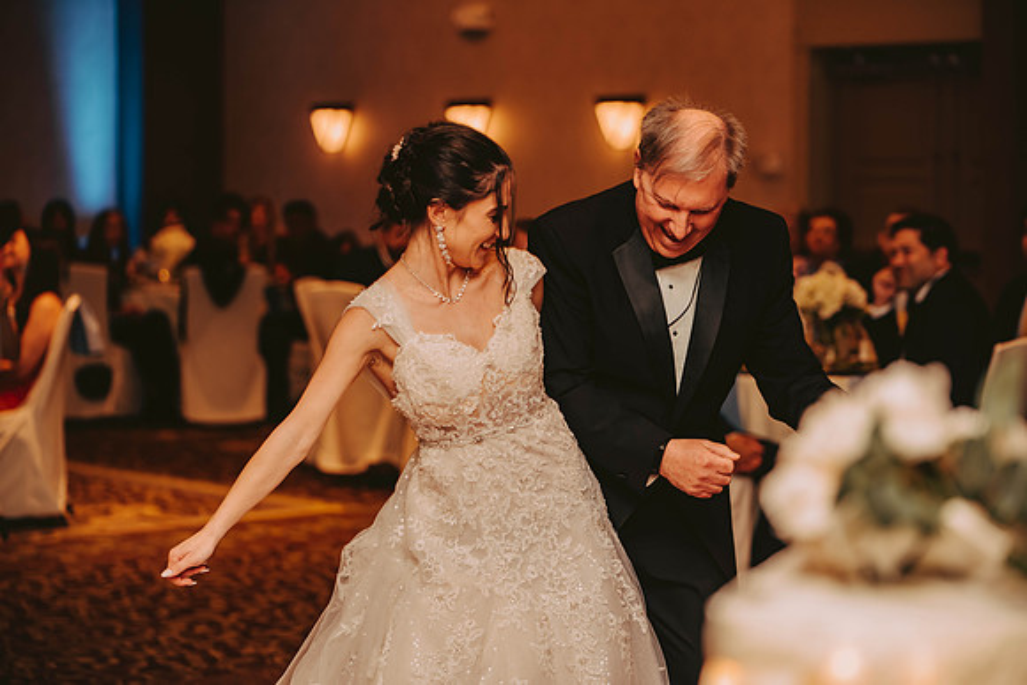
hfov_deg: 19.5
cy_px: 342
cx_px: 514
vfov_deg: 13.0
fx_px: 2996
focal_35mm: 105
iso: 800
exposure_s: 1/60
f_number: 2.8
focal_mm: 105
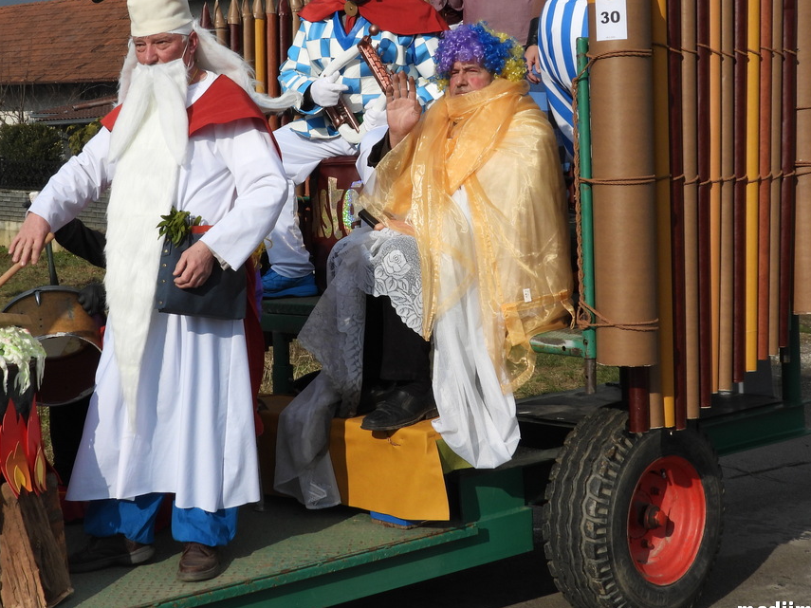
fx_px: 1546
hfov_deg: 29.3
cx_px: 331
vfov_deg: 22.2
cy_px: 212
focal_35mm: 66
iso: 100
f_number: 3.5
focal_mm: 8.5
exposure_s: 1/2000
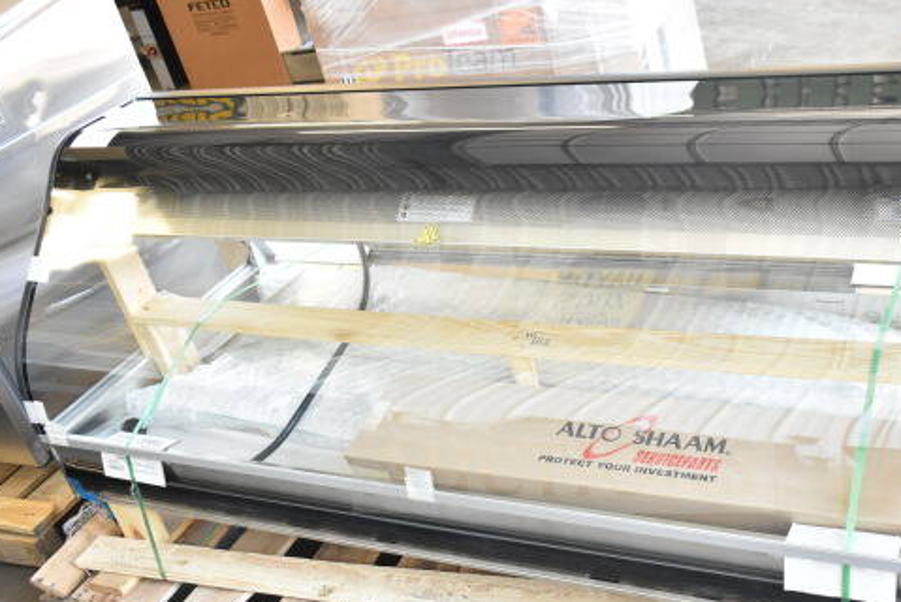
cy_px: 364
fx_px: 1052
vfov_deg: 31.8
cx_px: 562
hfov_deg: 46.0
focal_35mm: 42
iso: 1600
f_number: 4.5
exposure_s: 1/80
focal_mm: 22
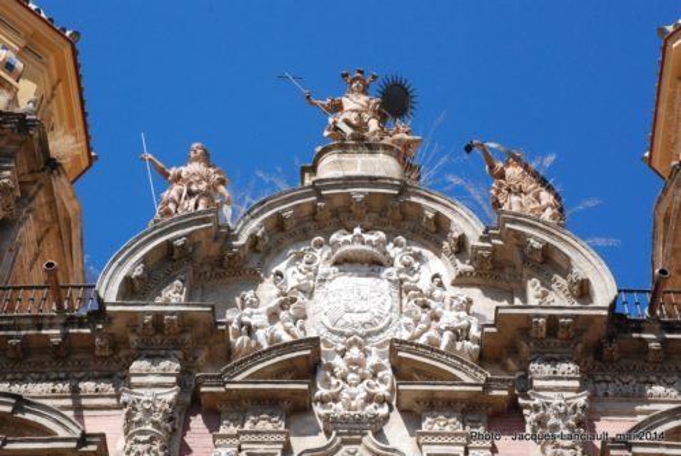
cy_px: 228
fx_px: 1364
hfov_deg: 28.0
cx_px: 340
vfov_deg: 19.0
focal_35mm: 72
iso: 1000
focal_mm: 48
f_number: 13
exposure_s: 1/640
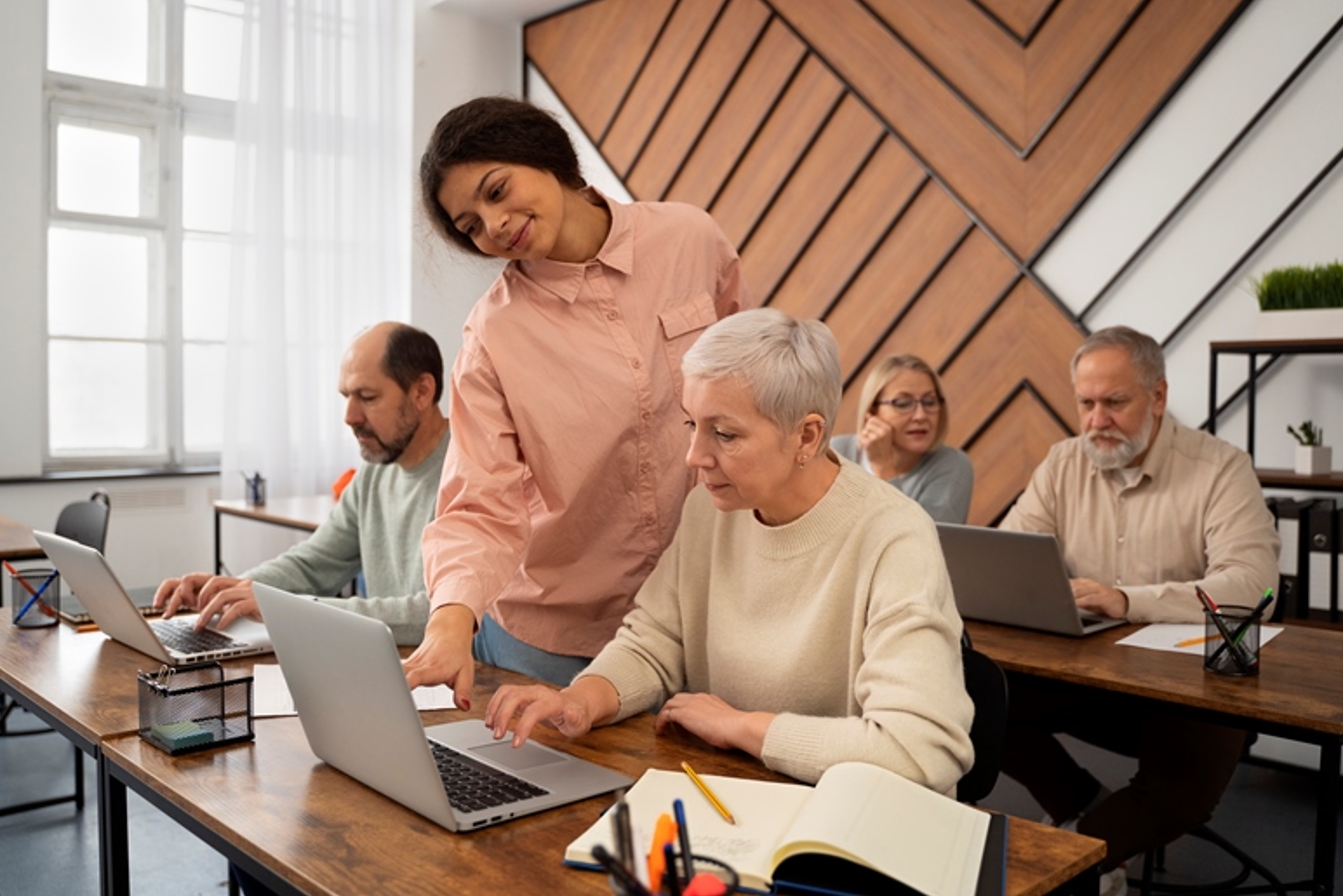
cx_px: 675
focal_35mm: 29
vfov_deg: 45.0
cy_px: 451
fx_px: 1082
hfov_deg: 63.6
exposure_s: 1/250
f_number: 2.8
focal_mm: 28
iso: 1250
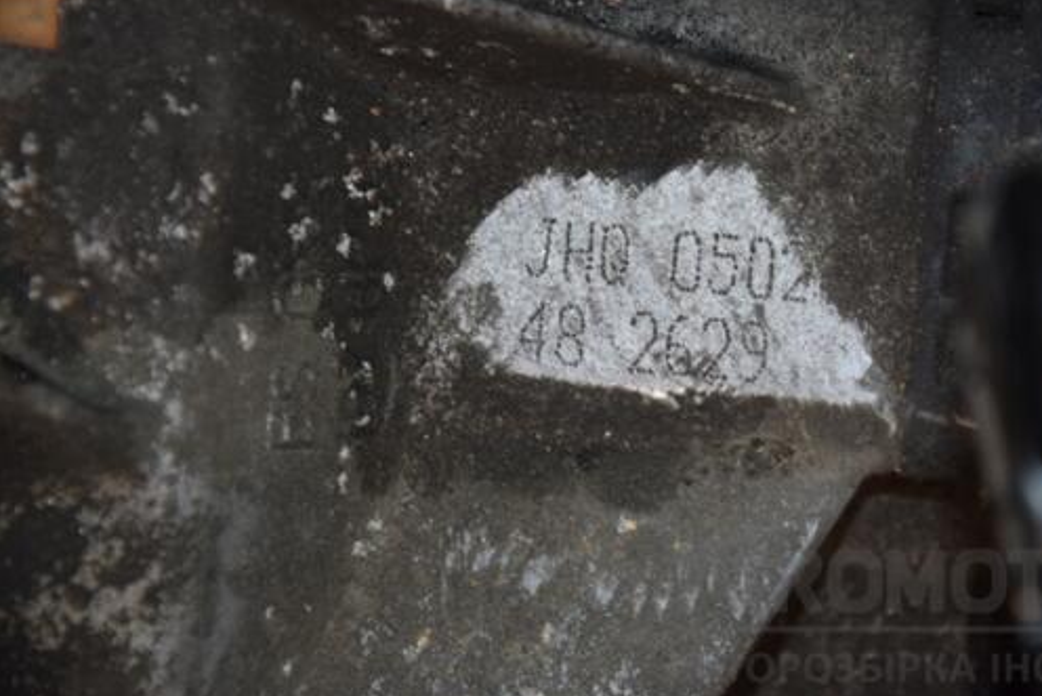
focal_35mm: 191
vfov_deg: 7.2
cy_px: 301
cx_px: 628
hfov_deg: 10.8
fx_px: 5518
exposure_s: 1/60
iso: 800
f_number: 5.6
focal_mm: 105
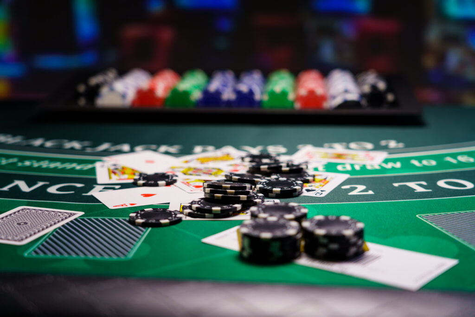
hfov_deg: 31.9
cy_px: 158
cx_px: 238
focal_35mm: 63
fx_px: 831
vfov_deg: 21.6
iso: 320
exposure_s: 1/30
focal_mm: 63
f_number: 4
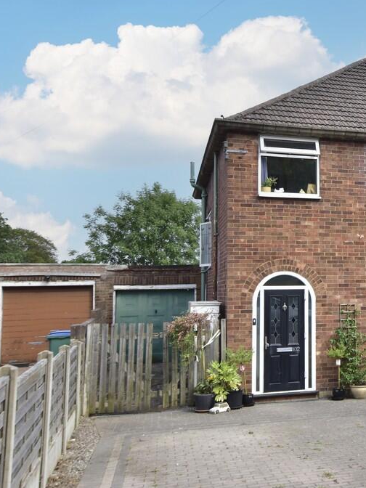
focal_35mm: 42
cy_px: 244
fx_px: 588
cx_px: 364
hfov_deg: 31.9
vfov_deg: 45.1
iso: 640
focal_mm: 19
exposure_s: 1/500
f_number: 8
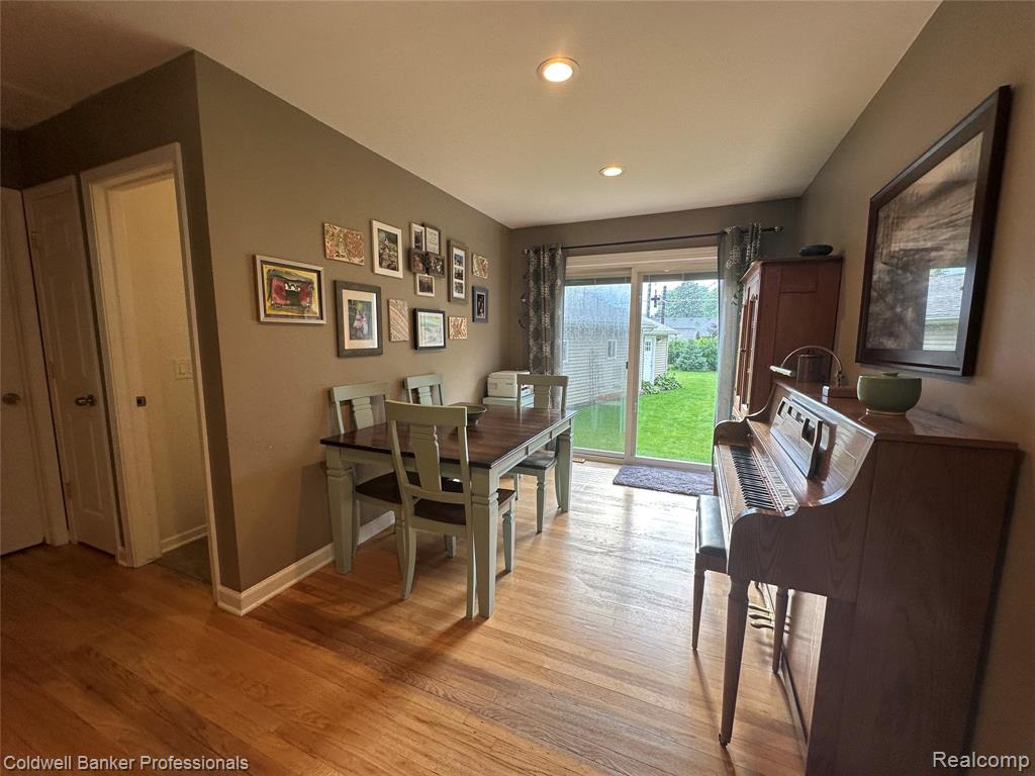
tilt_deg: -6.1
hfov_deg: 102.1
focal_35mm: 14
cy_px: 388
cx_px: 518
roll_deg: +0.3
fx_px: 419
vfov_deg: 85.7
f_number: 2.2
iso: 100
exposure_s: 1/120
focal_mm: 2.22
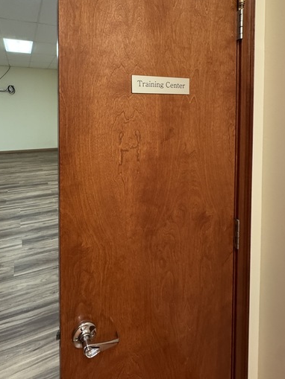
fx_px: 241
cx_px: 131
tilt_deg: -2.2
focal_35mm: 22
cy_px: 117
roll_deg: -1.7
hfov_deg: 61.0
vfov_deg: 73.3
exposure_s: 1/120
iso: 320
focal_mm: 2.22
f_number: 2.2
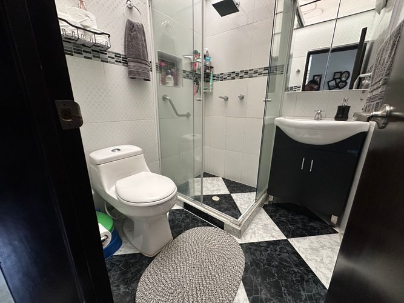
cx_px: 202
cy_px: 152
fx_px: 163
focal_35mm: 14
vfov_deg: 85.7
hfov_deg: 102.1
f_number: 2.2
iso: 640
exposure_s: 1/60
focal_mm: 2.22
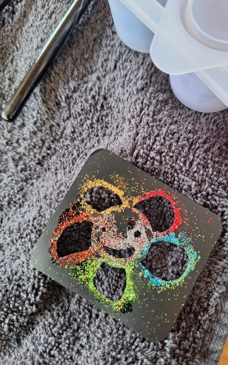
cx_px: 137
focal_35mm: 25
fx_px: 249
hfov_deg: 48.9
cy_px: 184
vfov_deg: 72.6
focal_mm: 5.54
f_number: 1.8
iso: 200
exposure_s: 1/50
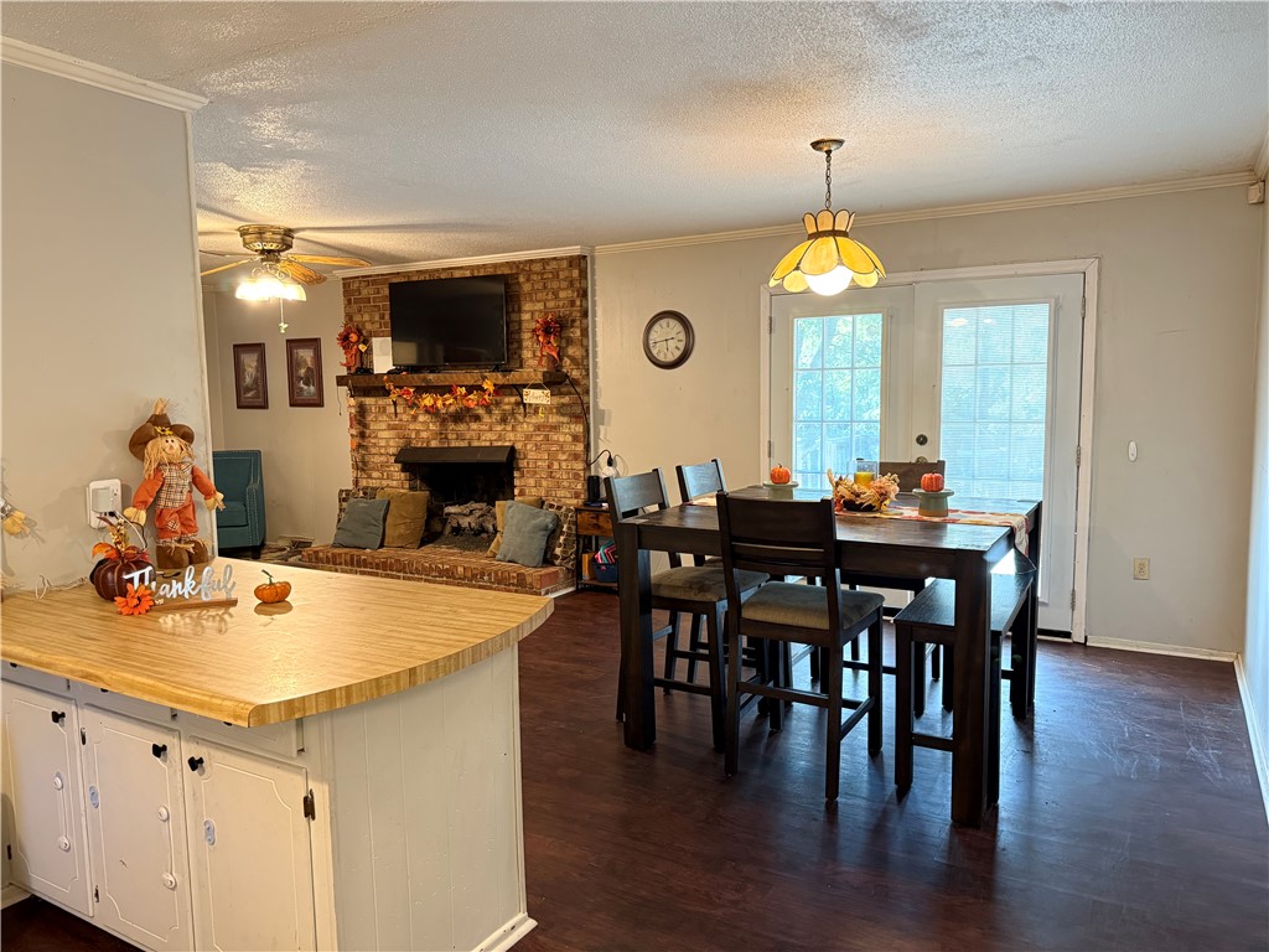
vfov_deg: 56.8
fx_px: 880
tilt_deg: -5.7
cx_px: 634
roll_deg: +0.6
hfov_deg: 71.6
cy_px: 476
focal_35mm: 24
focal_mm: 6.76
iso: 800
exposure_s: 1/40
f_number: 1.78
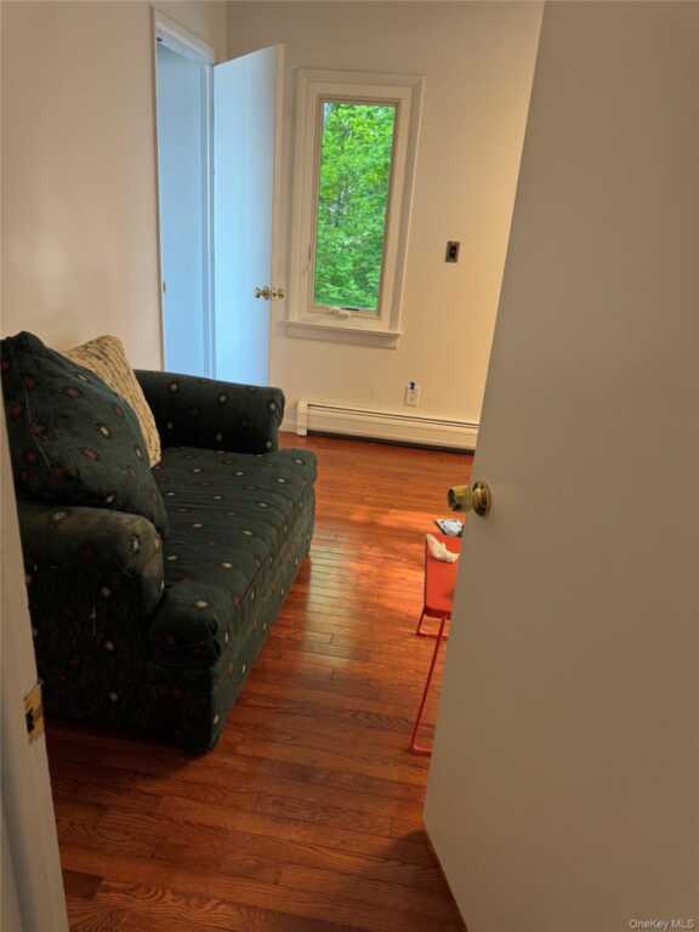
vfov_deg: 71.6
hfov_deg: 56.8
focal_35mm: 24
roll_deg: -5.3
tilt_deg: -19.6
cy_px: 466
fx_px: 646
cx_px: 350
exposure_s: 1/60
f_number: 1.78
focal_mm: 6.76
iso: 200
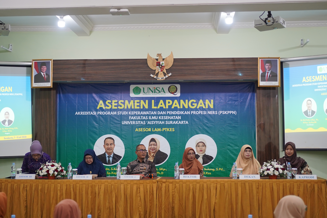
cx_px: 164
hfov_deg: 38.2
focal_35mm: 52
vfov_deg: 26.0
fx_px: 472
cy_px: 109
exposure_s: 1/250
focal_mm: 35
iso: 640
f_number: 1.8
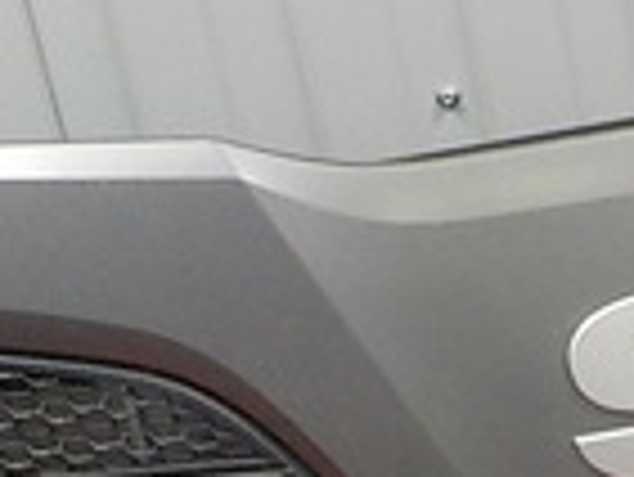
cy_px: 540
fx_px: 2493
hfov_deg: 13.7
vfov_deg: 10.8
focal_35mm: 136
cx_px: 935
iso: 400
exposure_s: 1/20
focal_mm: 4.1
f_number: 3.3
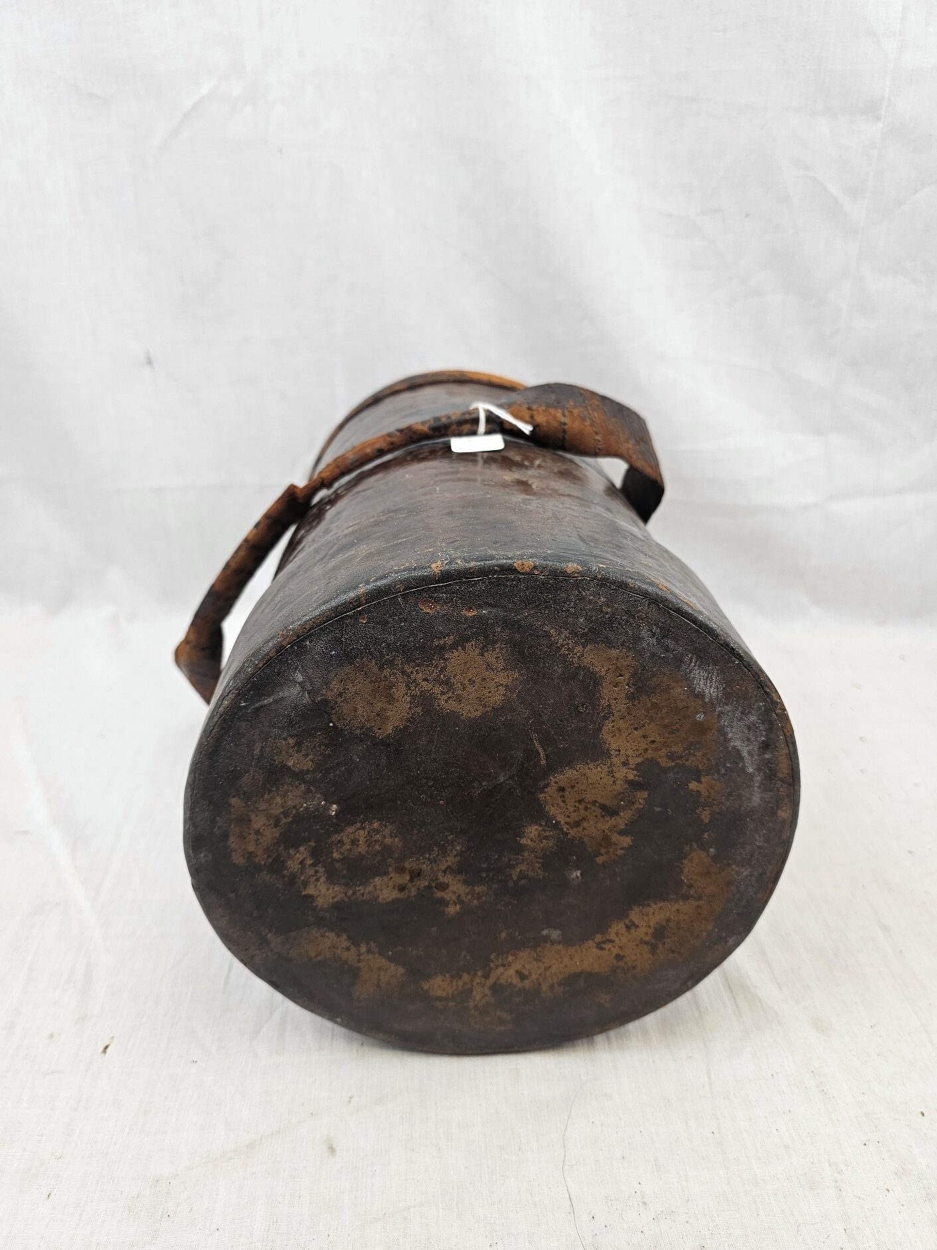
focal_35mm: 23
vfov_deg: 73.9
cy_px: 625
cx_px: 468
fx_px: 830
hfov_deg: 58.9
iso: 50
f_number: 1.7
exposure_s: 1/100
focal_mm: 6.3
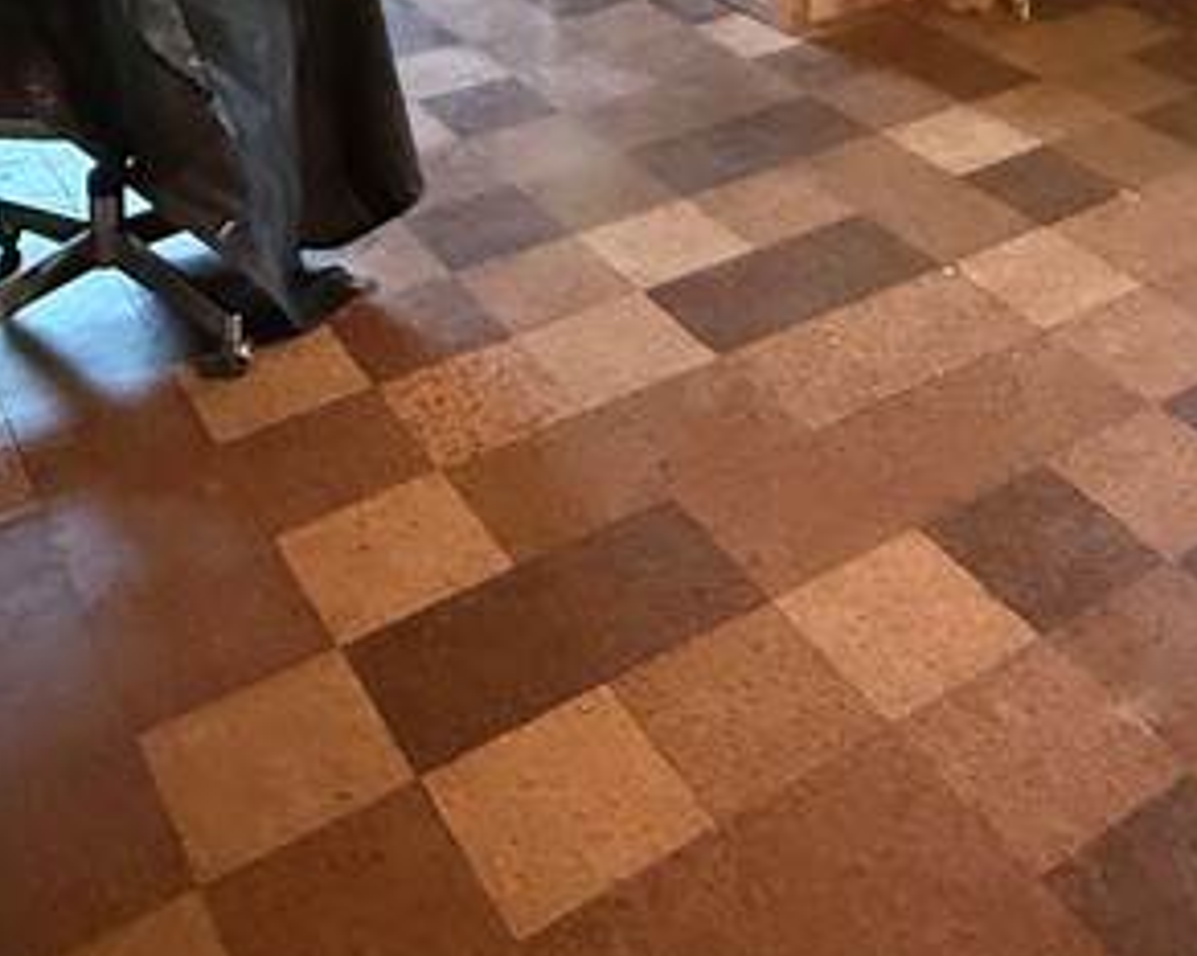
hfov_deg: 38.5
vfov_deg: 24.2
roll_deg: -0.2
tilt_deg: -3.2
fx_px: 1699
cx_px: 779
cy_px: -501
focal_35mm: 48
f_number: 2.2
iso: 1250
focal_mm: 2.22
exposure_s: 1/40
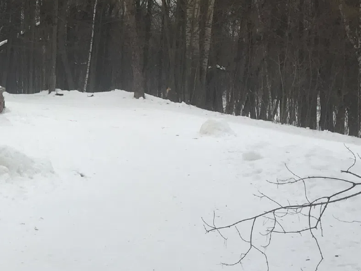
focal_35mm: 88
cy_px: 57
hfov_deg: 20.7
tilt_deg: +0.2
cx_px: -80
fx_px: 918
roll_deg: +0.7
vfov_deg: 16.7
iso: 32
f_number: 2.2
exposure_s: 1/1199
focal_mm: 4.15
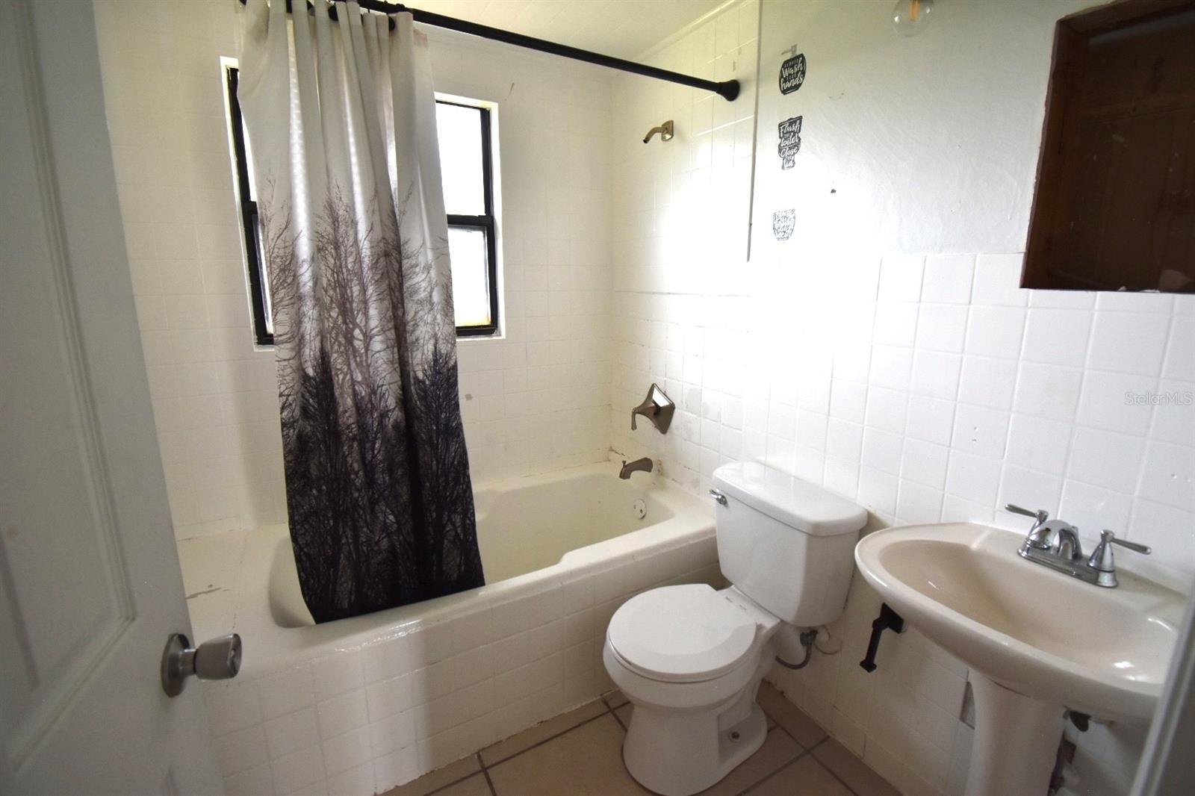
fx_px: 498
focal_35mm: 15
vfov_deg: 77.3
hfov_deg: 100.4
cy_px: 398
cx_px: 598
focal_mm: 10
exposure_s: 1/100
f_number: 5
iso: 400
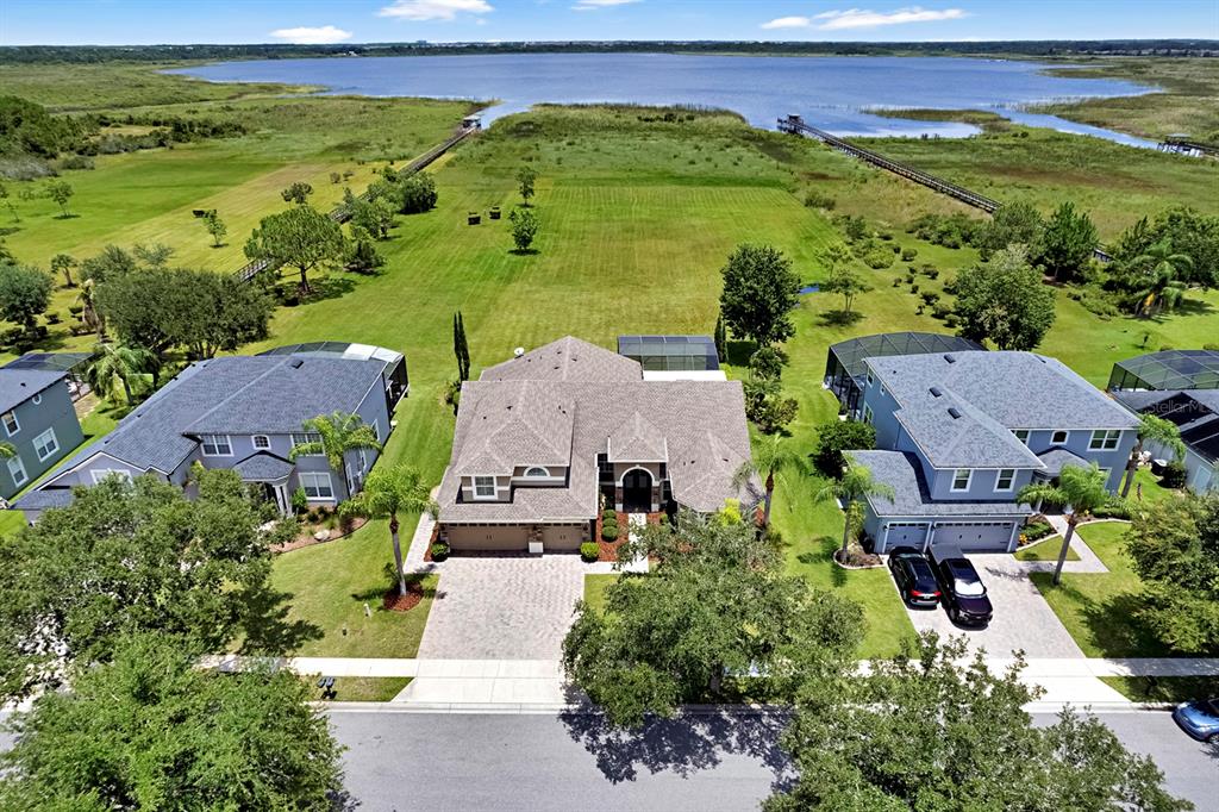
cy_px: 406
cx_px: 610
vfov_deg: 57.2
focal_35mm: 22
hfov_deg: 78.6
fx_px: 745
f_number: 2.8
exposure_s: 1/2000
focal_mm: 8.38
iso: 110
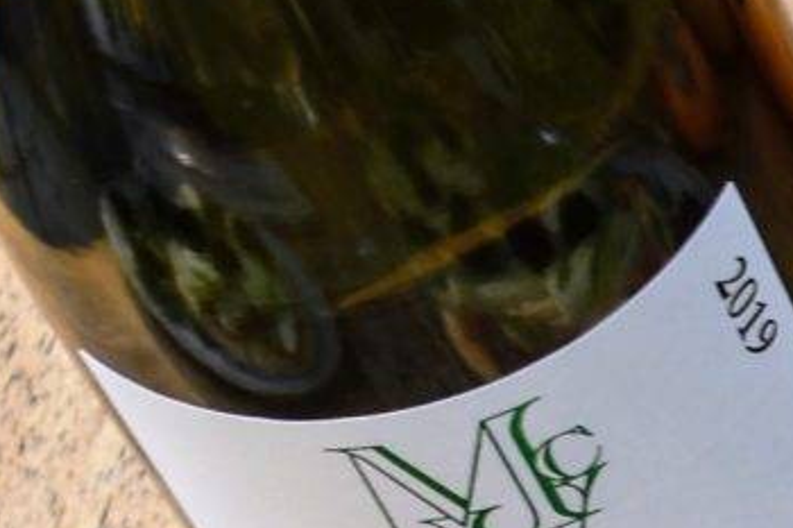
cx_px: 2585
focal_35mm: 351
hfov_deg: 5.4
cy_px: 1796
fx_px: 7728
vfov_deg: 3.8
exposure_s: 1/60
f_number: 8
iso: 160
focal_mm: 32
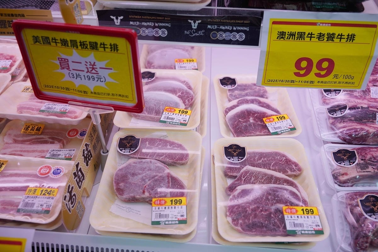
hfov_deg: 54.4
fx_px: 367
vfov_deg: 37.9
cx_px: 189
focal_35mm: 35
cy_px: 126
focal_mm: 35
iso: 500
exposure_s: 1/160
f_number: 4
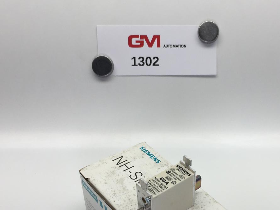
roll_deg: -0.6
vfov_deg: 27.5
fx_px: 421
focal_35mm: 52
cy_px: 167
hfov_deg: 36.5
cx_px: 181
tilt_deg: -38.4
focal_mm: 4.15
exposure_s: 1/394
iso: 25
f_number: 2.2
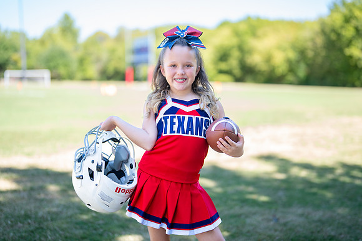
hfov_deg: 35.9
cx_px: 184
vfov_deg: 24.4
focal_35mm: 56
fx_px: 559
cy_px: 115
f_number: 1.2
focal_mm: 50
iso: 100
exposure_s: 1/1000
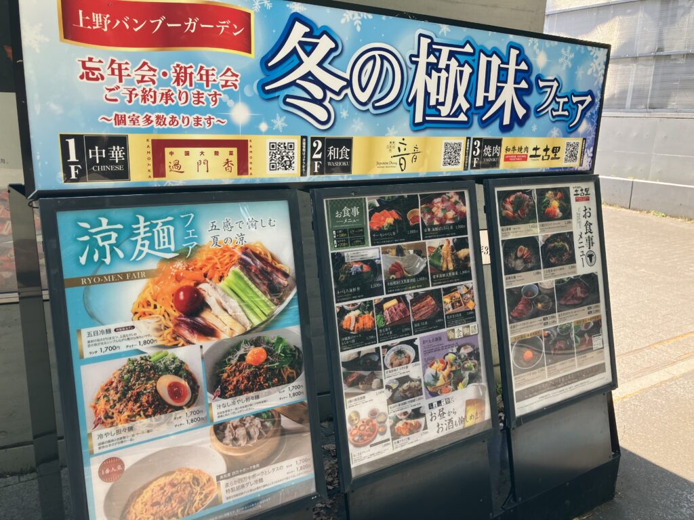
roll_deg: -1.0
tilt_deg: -13.3
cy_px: 260
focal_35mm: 28
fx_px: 561
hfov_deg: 63.4
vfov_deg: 49.7
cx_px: 347
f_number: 1.8
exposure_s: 1/291
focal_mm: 3.99
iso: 32
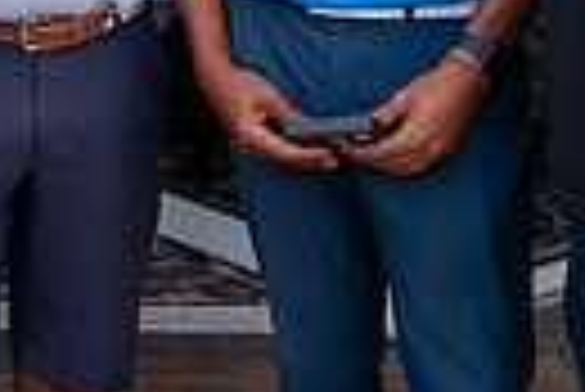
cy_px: -131
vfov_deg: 9.8
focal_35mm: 138
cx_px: -50
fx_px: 2245
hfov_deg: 14.5
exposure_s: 1/500
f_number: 4
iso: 500
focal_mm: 31
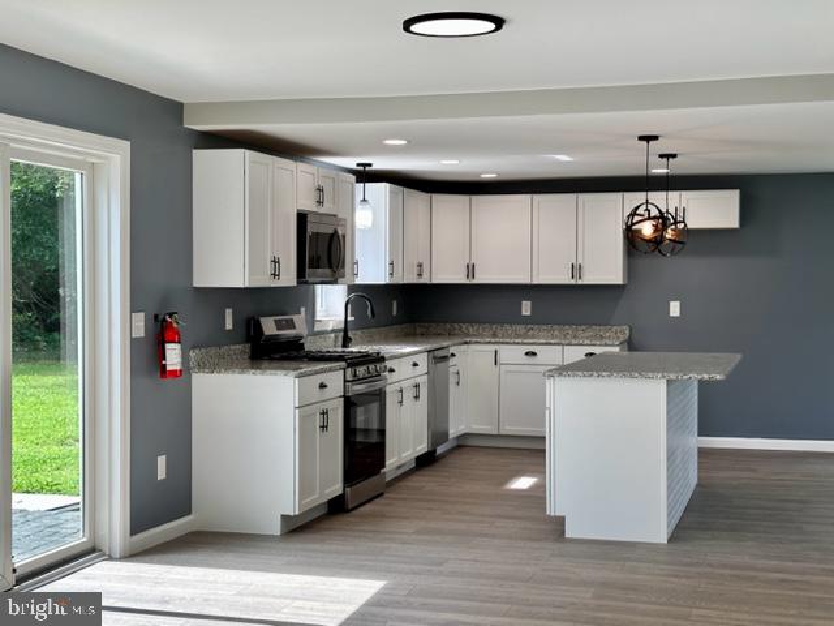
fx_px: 1156
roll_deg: +0.3
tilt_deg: -2.0
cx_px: 417
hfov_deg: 39.7
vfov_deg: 30.3
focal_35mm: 48
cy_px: 313
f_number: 1.78
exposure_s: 1/198
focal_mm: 6.86
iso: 64
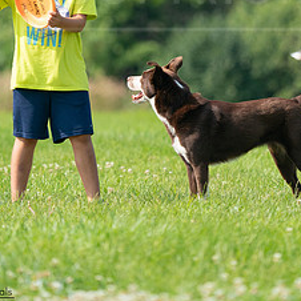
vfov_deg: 2.7
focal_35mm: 651
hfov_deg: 2.7
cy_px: 11
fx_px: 6404
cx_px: 148
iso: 1600
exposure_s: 1/4000
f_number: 6.3
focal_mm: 385
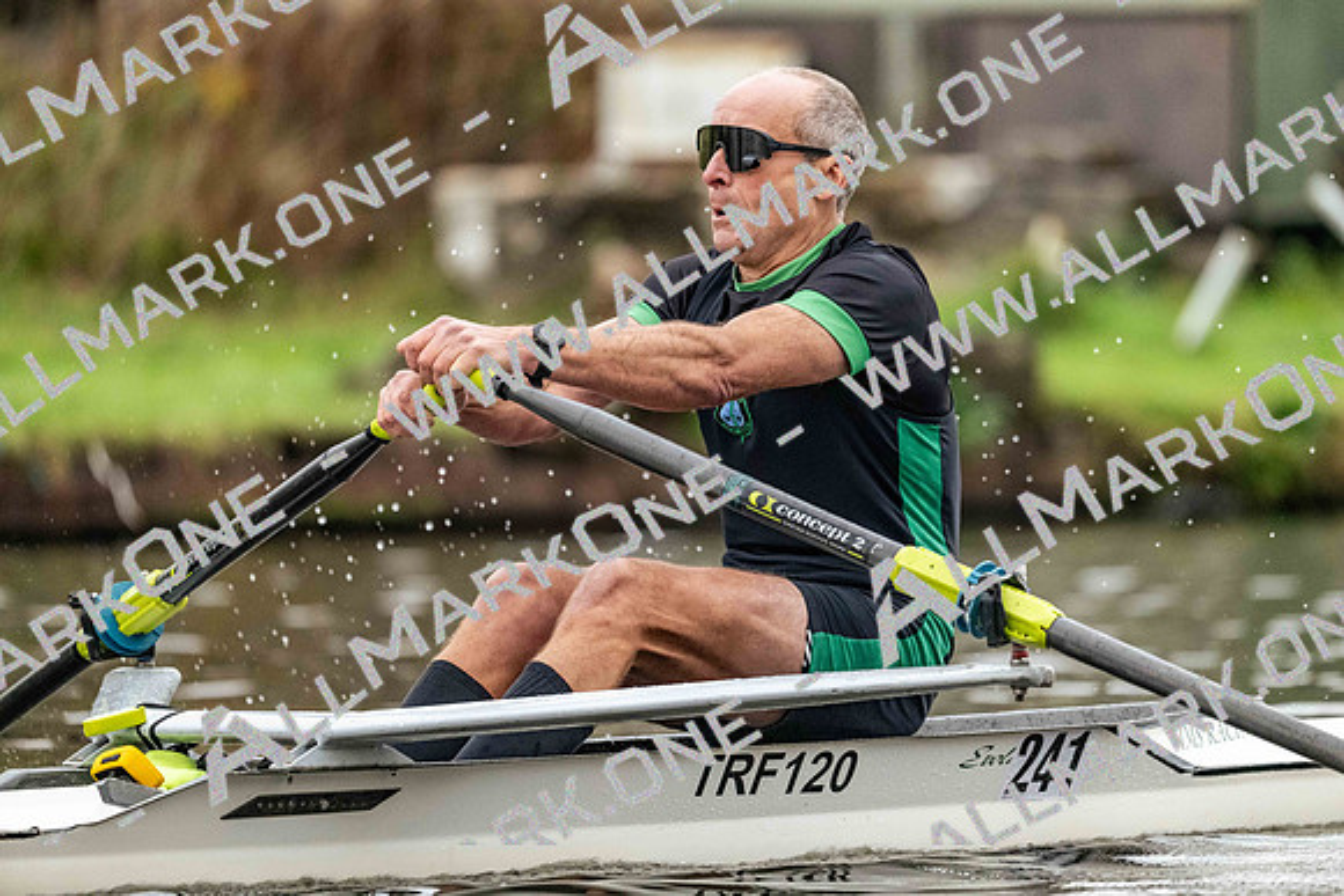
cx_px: 672
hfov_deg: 5.2
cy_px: 448
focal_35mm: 400
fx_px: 14936
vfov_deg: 3.4
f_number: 4.5
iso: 5600
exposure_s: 1/2500
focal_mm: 400
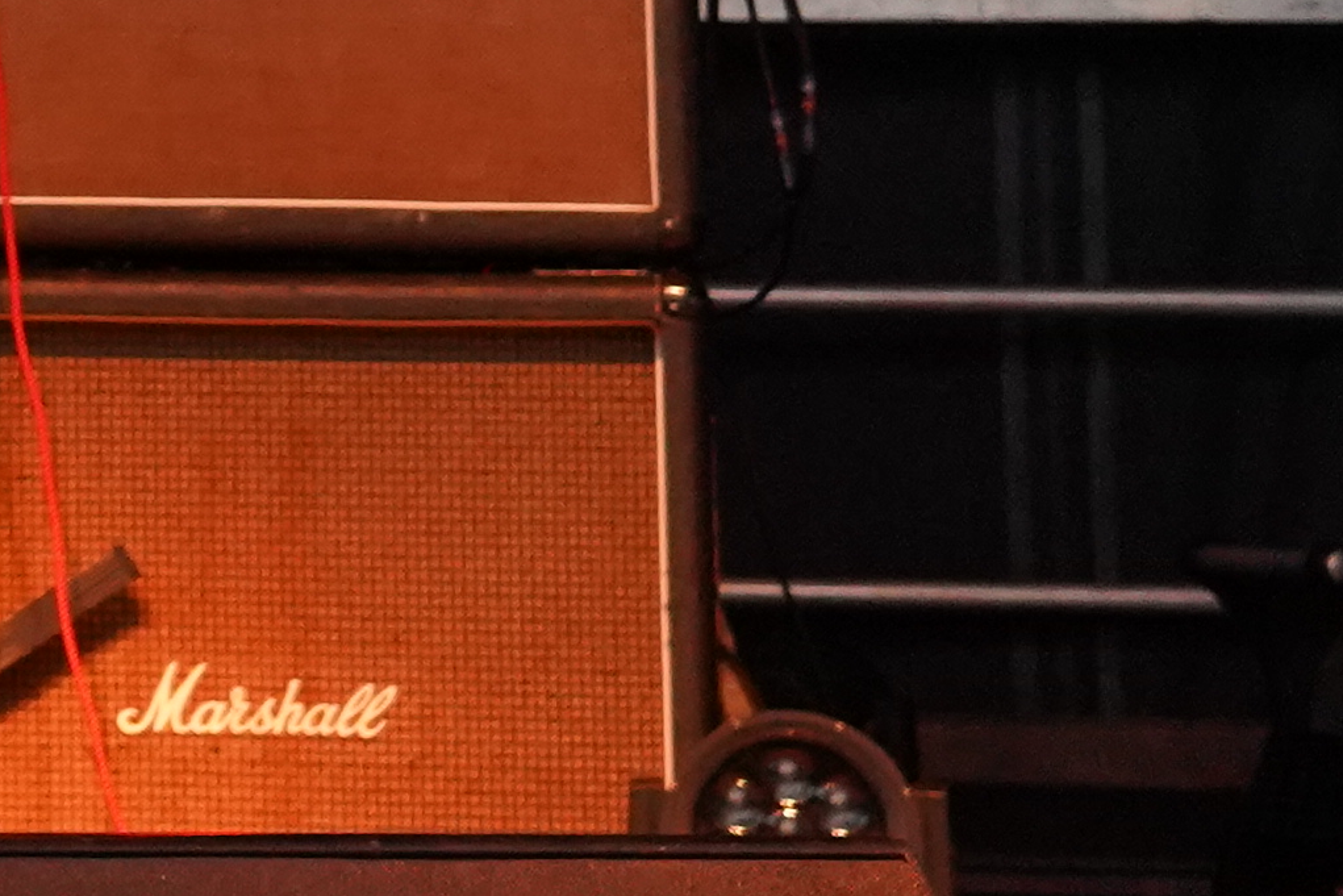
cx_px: -2585
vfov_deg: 4.8
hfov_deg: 6.7
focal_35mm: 282
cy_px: -888
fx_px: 10521
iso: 4000
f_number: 4
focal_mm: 48
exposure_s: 1/160
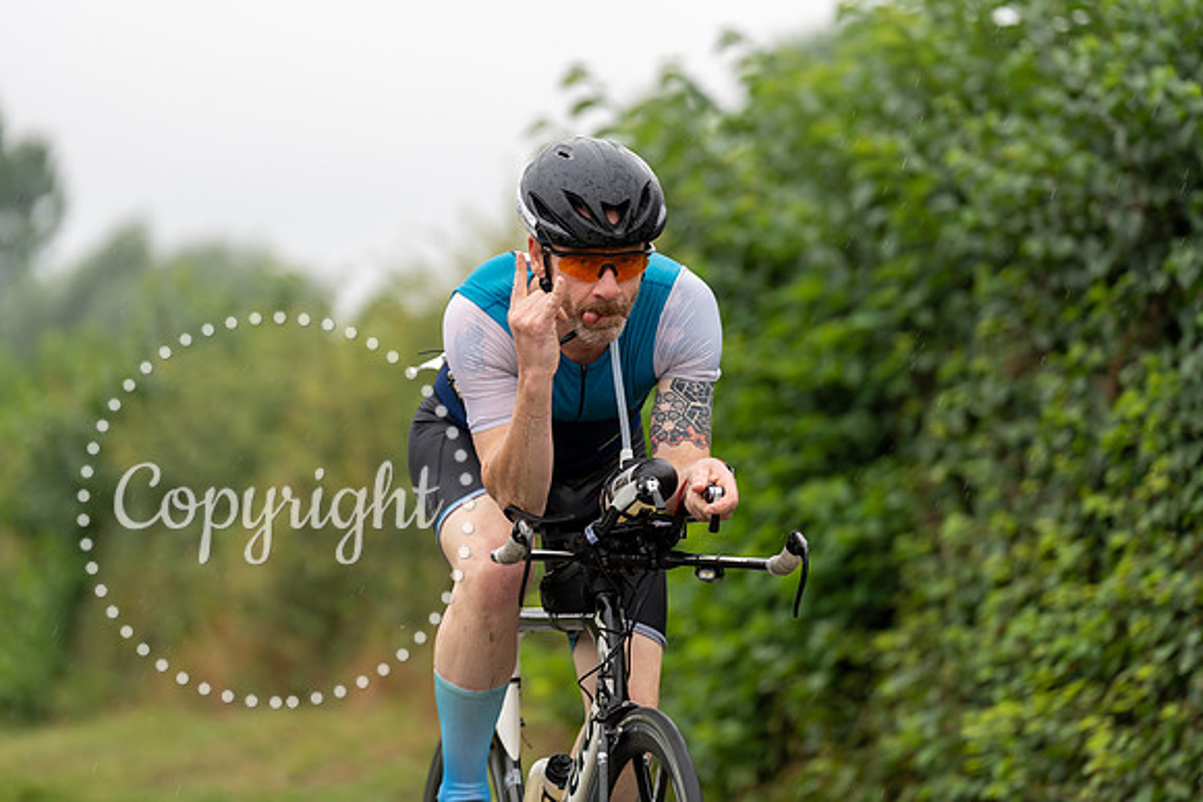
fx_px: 5949
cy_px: 401
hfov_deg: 11.5
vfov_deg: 7.7
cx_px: 602
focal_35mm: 178
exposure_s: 1/400
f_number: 3.2
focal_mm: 178
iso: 320
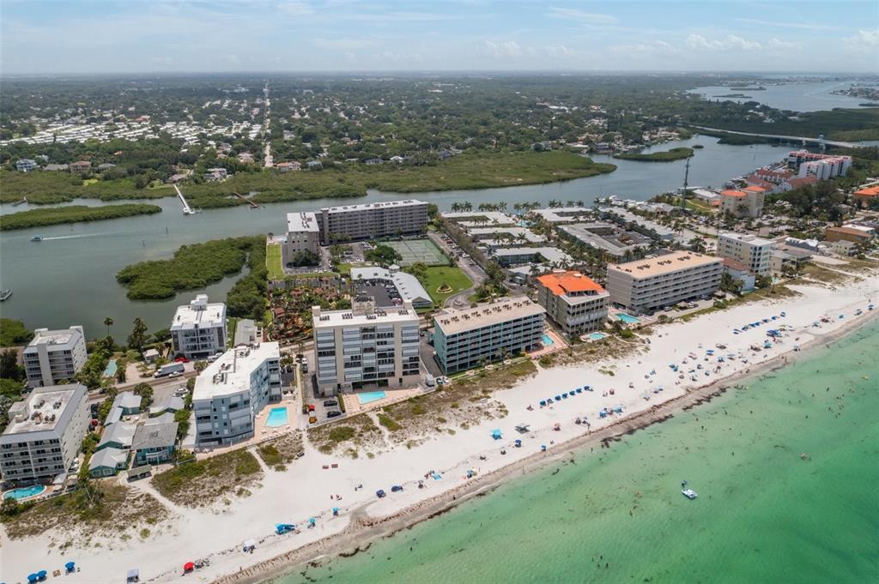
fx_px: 683
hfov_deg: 65.5
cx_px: 440
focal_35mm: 28
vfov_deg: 46.3
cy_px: 292
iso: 100
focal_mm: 10.26
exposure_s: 1/320
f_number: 5
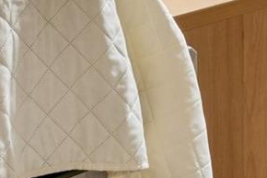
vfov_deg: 10.3
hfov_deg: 17.1
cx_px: 260
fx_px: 869
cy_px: -227
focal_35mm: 117
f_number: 13
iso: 100
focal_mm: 16.6
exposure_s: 3.2
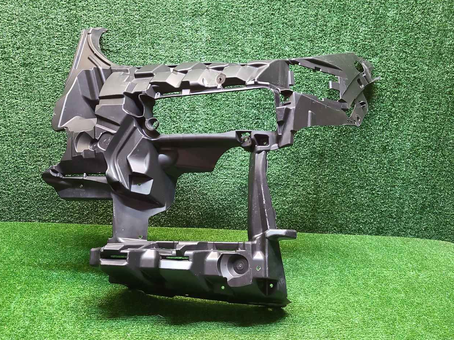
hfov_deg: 59.9
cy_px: 182
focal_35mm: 30
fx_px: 393
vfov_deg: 46.8
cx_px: 206
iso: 343
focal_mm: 5.4
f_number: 1.8
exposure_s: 1/50
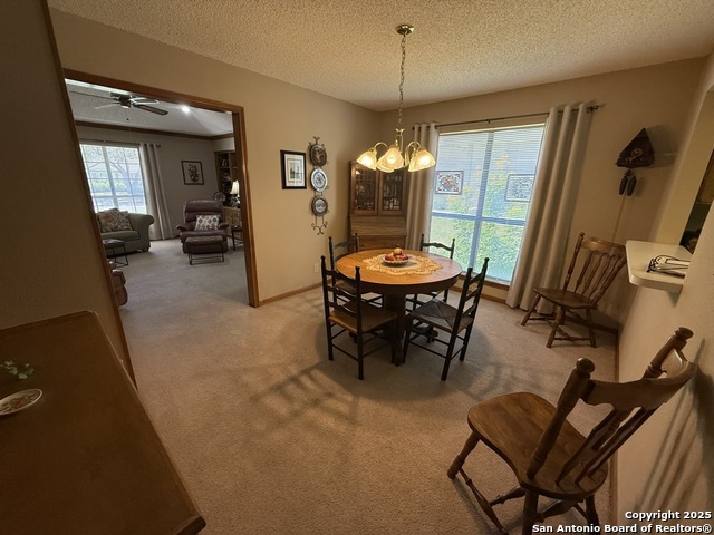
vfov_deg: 85.7
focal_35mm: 14
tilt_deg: -15.8
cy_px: 268
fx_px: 289
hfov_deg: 102.1
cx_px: 357
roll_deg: -0.4
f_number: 2.2
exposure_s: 1/120
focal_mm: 2.22
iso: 160
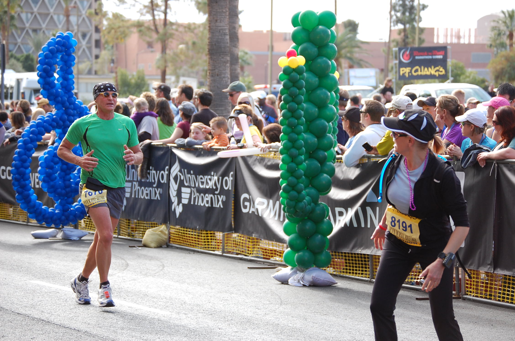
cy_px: 170
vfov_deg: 11.4
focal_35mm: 120
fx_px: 1714
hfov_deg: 17.1
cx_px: 258
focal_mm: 80
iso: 400
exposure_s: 1/400
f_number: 5
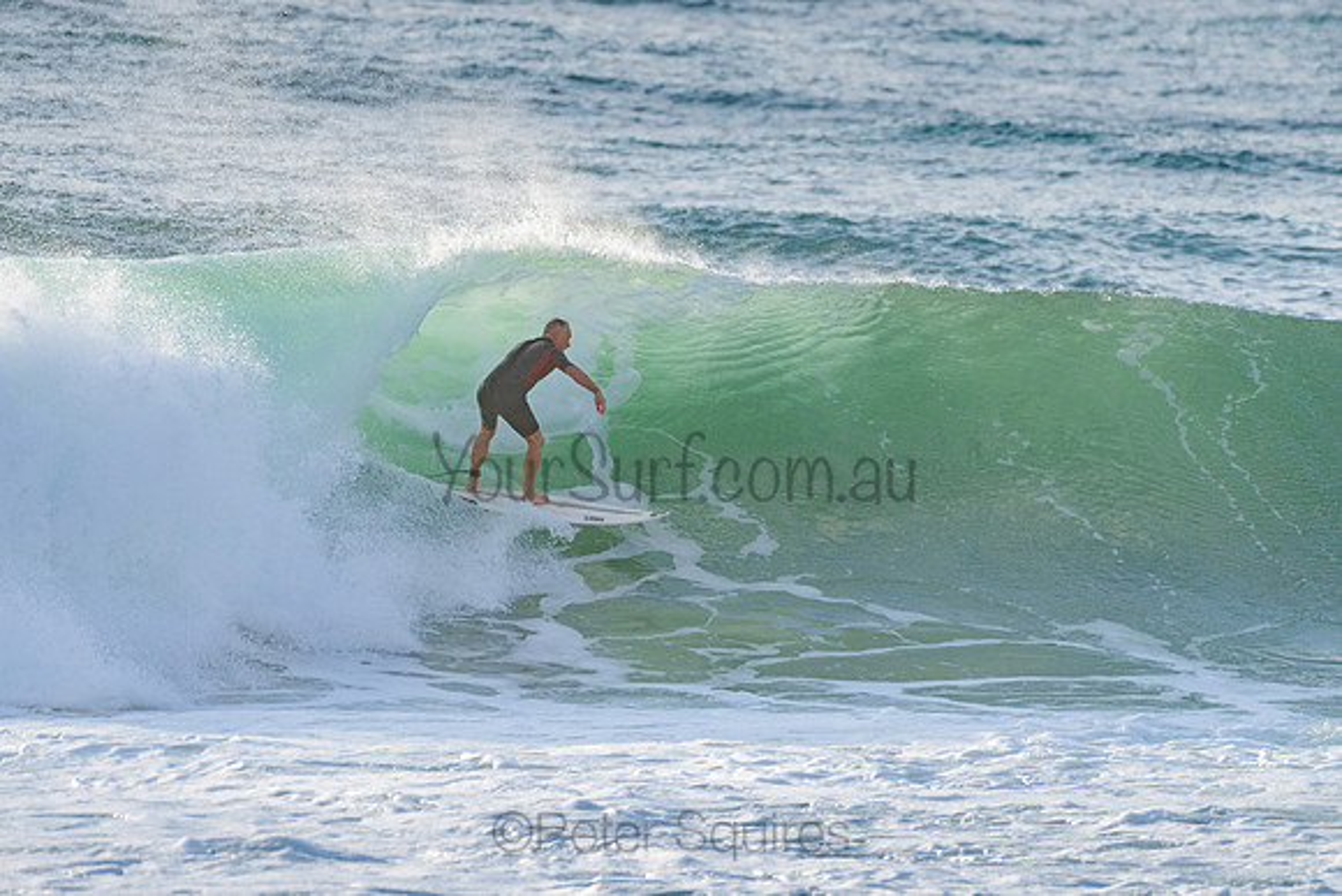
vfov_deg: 2.2
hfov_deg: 3.4
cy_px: 438
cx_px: 725
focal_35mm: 612
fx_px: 22829
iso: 400
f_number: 5.6
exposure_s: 1/2000
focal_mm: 500
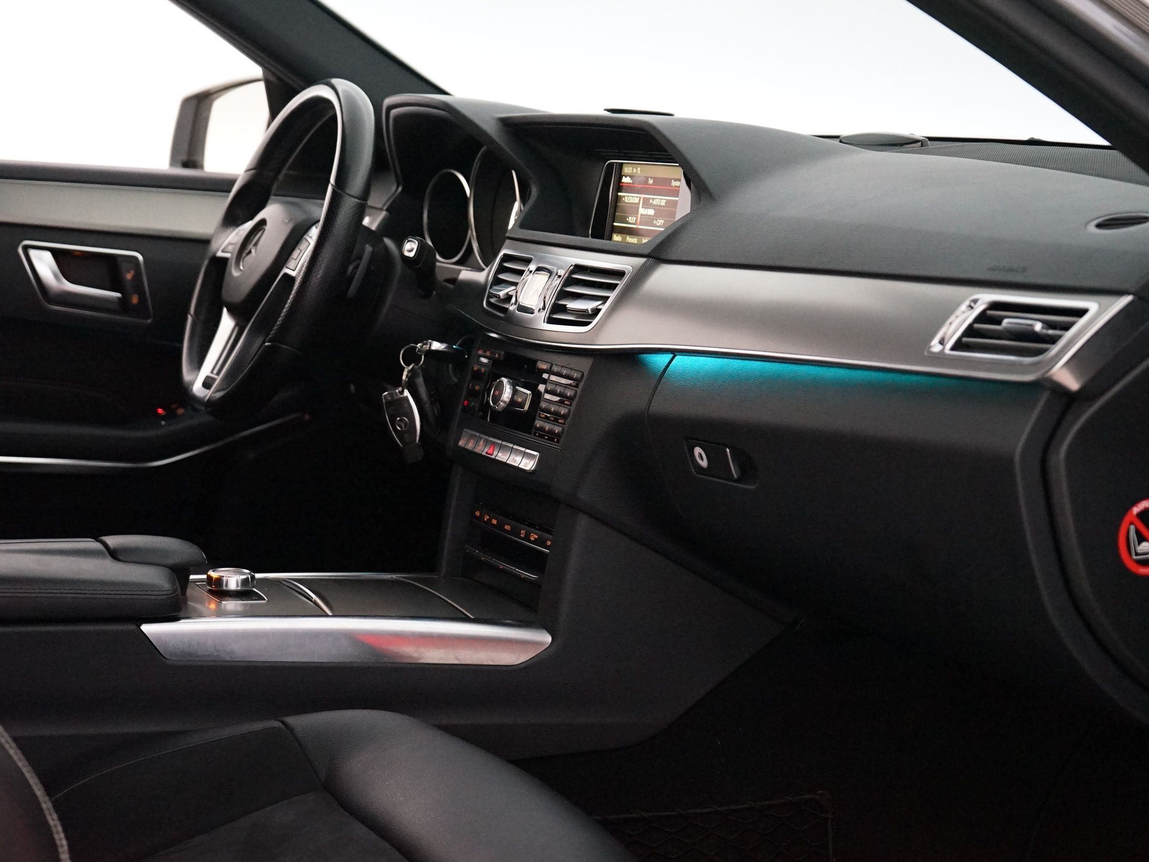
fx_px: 2158
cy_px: 434
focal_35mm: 65
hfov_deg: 29.8
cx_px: 523
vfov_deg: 22.6
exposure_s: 1/40
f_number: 5
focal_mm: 59
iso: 6400
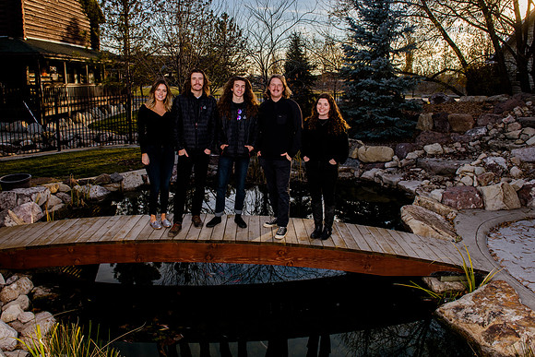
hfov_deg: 65.1
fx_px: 418
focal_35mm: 28
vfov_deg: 46.1
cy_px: 157
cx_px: 246
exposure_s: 1/160
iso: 200
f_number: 8
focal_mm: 24
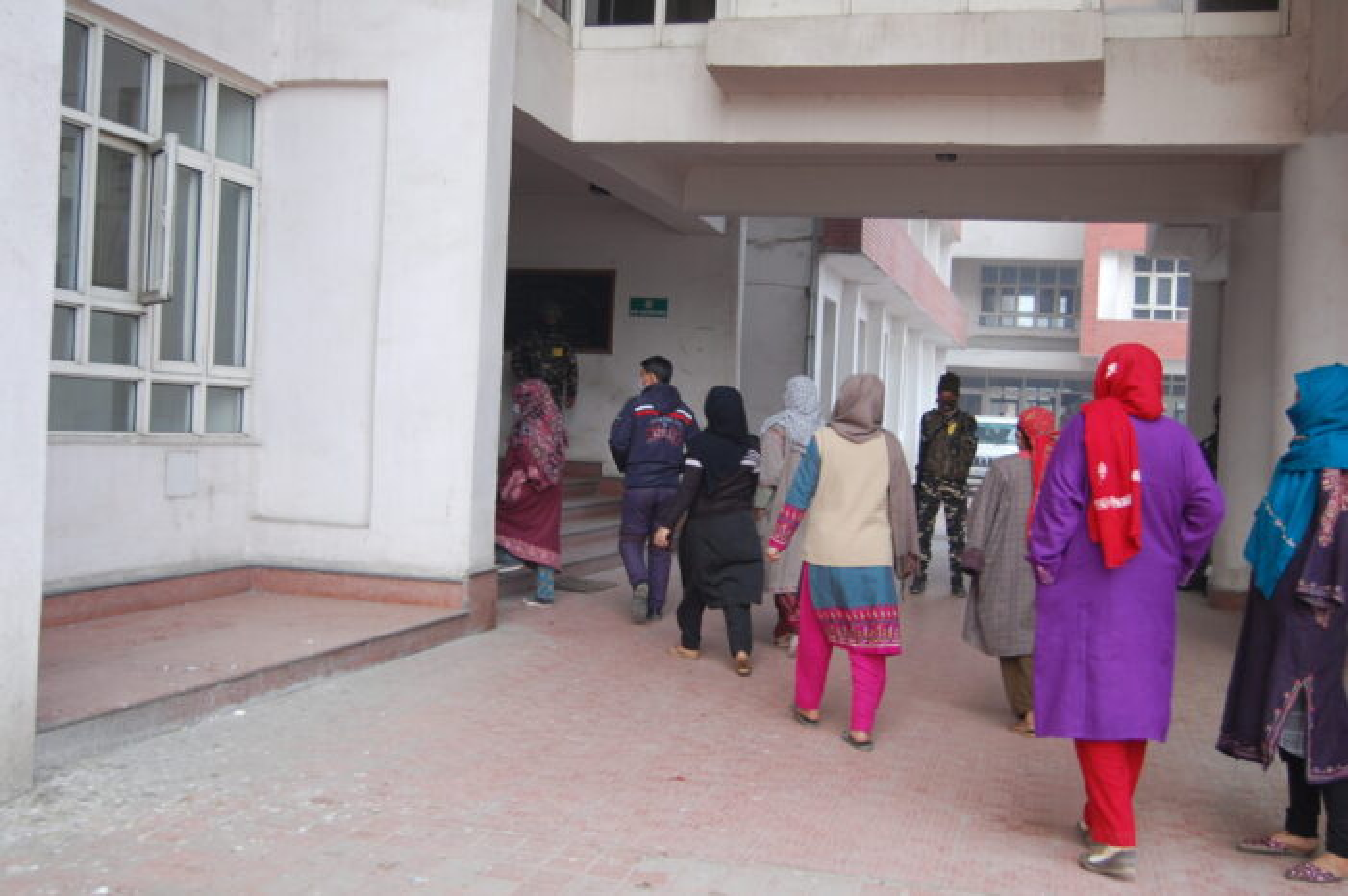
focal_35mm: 39
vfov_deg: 34.1
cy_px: 448
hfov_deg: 49.6
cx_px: 674
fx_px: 1459
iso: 400
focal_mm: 26
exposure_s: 1/100
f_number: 5
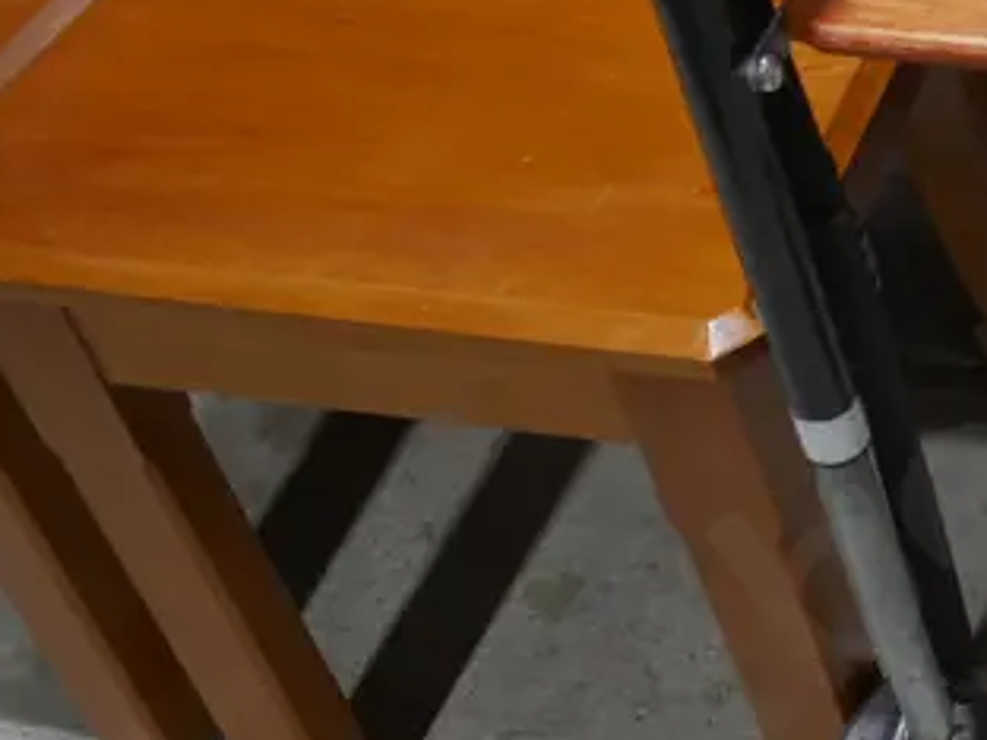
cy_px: 117
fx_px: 2994
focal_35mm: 105
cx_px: 1477
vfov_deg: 14.0
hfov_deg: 17.0
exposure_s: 1/60
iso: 250
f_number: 3.6
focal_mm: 16
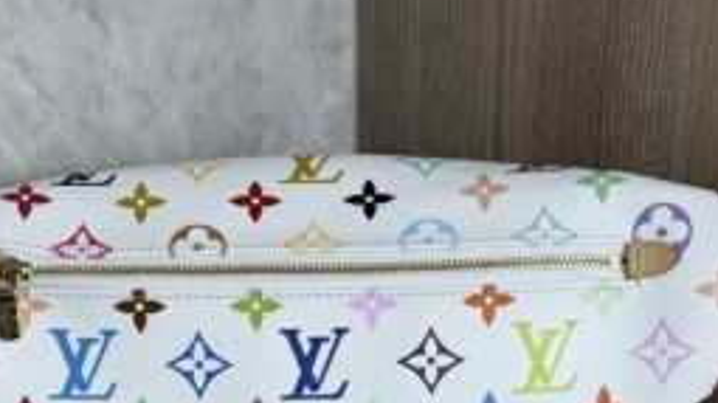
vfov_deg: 14.3
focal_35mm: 82
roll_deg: +1.1
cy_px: 473
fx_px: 1560
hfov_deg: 25.9
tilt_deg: -31.3
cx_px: 318
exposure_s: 1/199
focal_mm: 6.76
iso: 64
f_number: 1.78
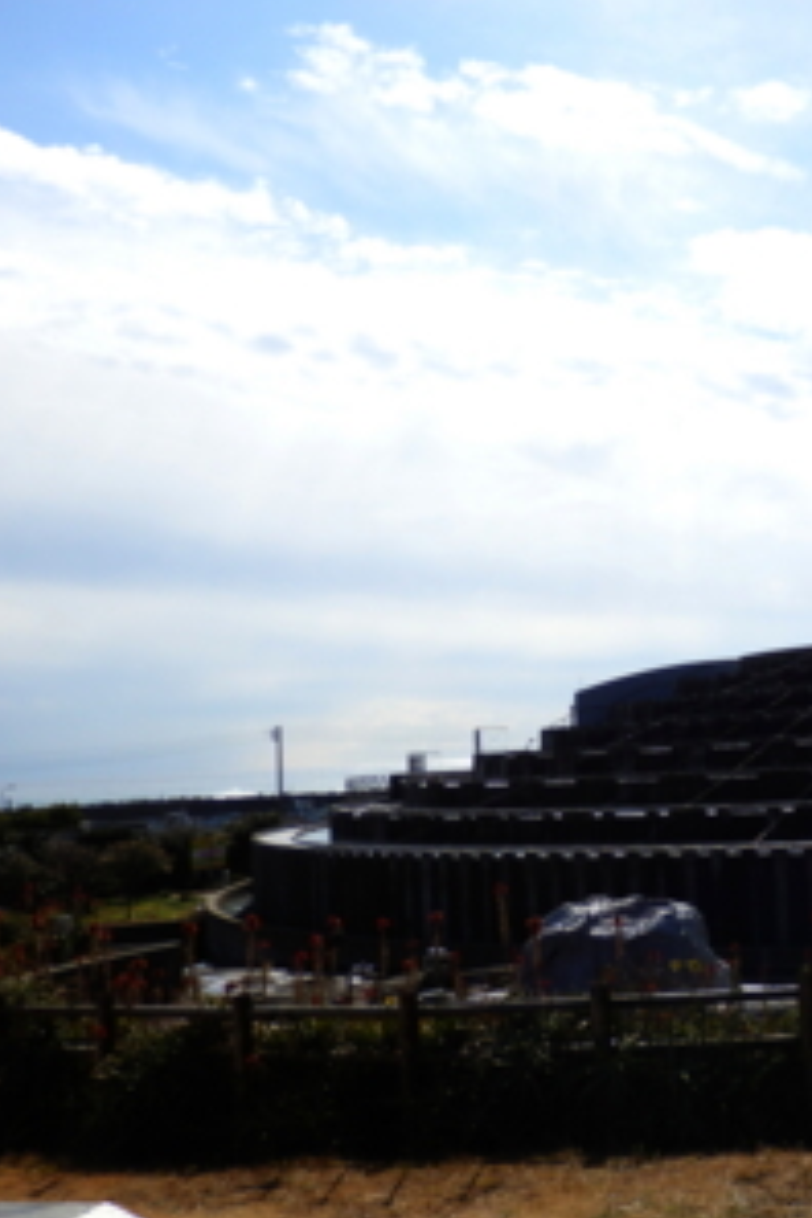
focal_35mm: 42
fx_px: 1421
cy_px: 611
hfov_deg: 29.9
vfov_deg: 46.4
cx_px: 796
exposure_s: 1/320
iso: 80
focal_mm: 5.5
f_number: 9.4
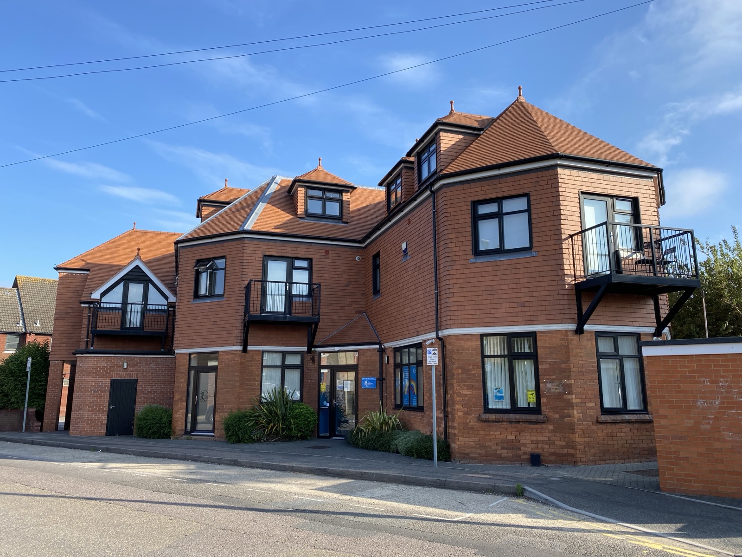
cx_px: 371
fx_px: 557
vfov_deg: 53.1
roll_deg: -0.3
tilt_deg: +12.4
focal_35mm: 26
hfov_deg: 67.3
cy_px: 278
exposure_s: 1/1182
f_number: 1.8
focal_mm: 4.25
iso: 32
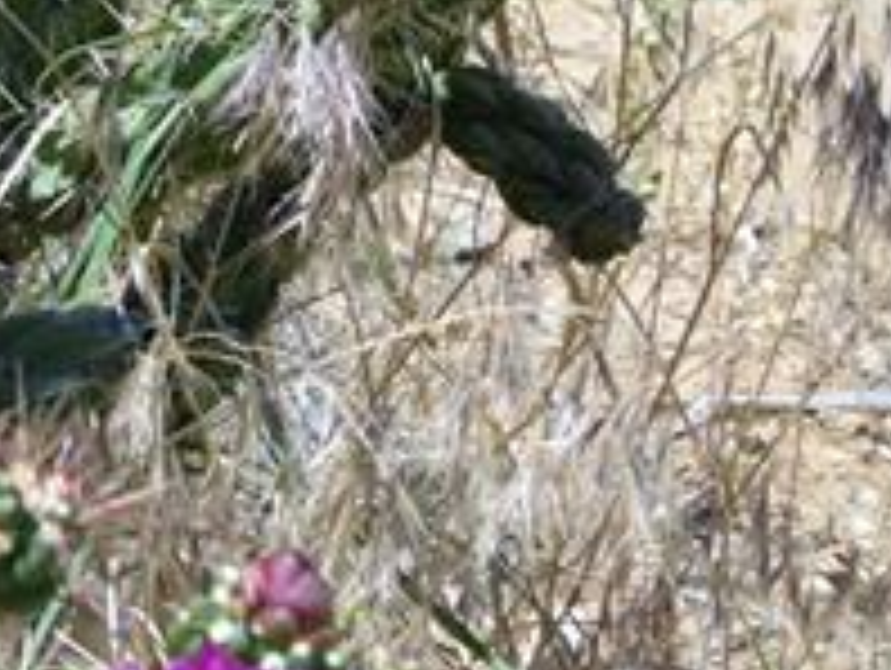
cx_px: -1240
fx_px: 5360
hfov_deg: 8.7
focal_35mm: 208
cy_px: -310
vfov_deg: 7.1
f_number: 7.1
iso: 100
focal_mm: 28
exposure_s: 1/200
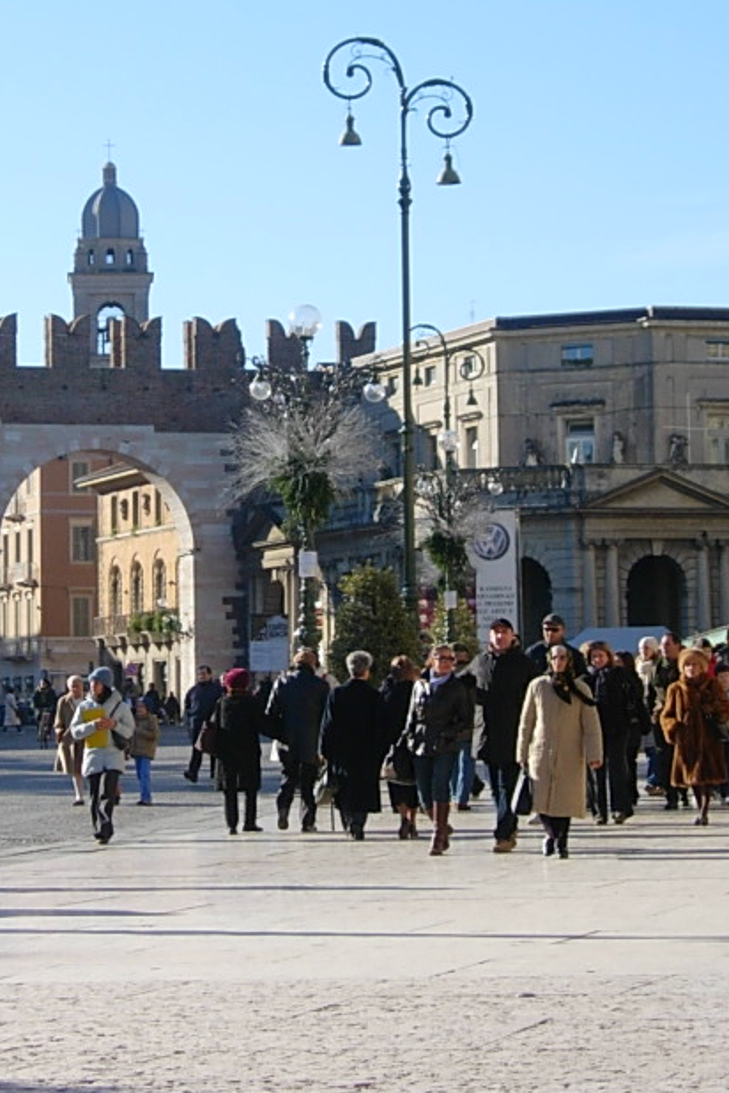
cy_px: 492
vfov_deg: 16.5
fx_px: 3766
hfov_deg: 11.0
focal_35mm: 124
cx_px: 165
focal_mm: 14.9
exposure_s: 1/609
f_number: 3.7
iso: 64
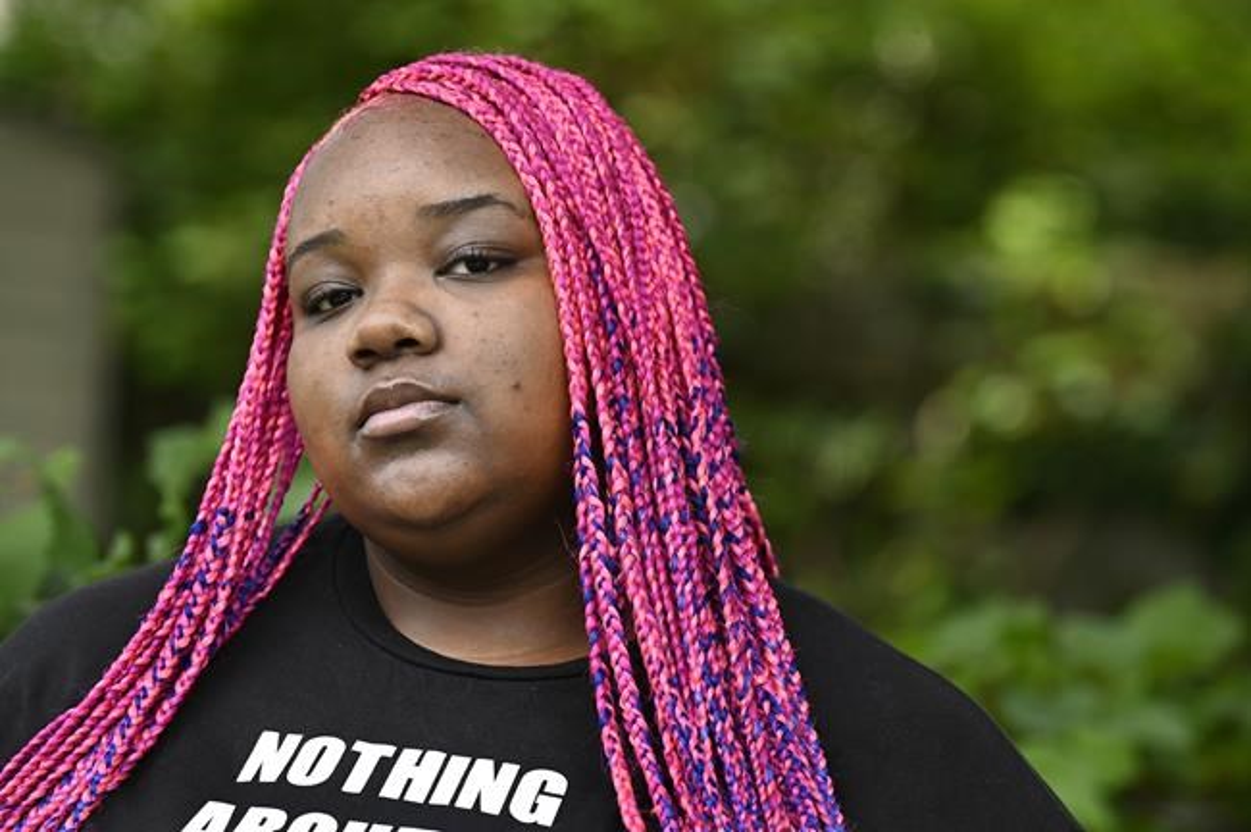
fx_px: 6943
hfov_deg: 10.3
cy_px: 416
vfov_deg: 6.9
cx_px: 626
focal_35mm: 200
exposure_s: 1/200
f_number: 5.6
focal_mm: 200
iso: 200
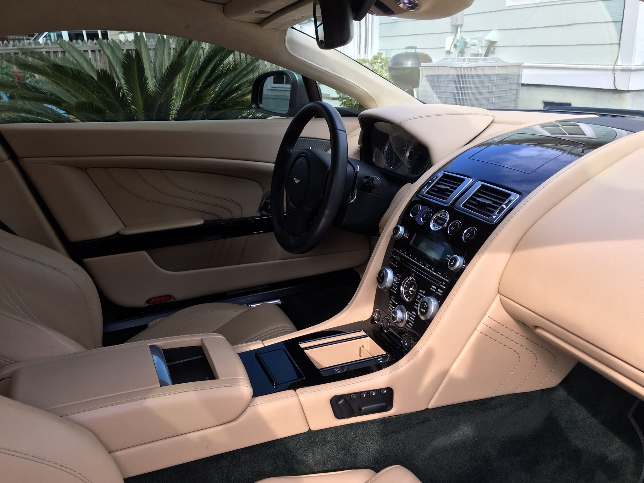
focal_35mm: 29
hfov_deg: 61.7
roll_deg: +1.4
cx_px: 322
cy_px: 242
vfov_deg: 48.2
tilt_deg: -17.7
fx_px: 540
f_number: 2.2
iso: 25
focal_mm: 4.15
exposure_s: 1/207
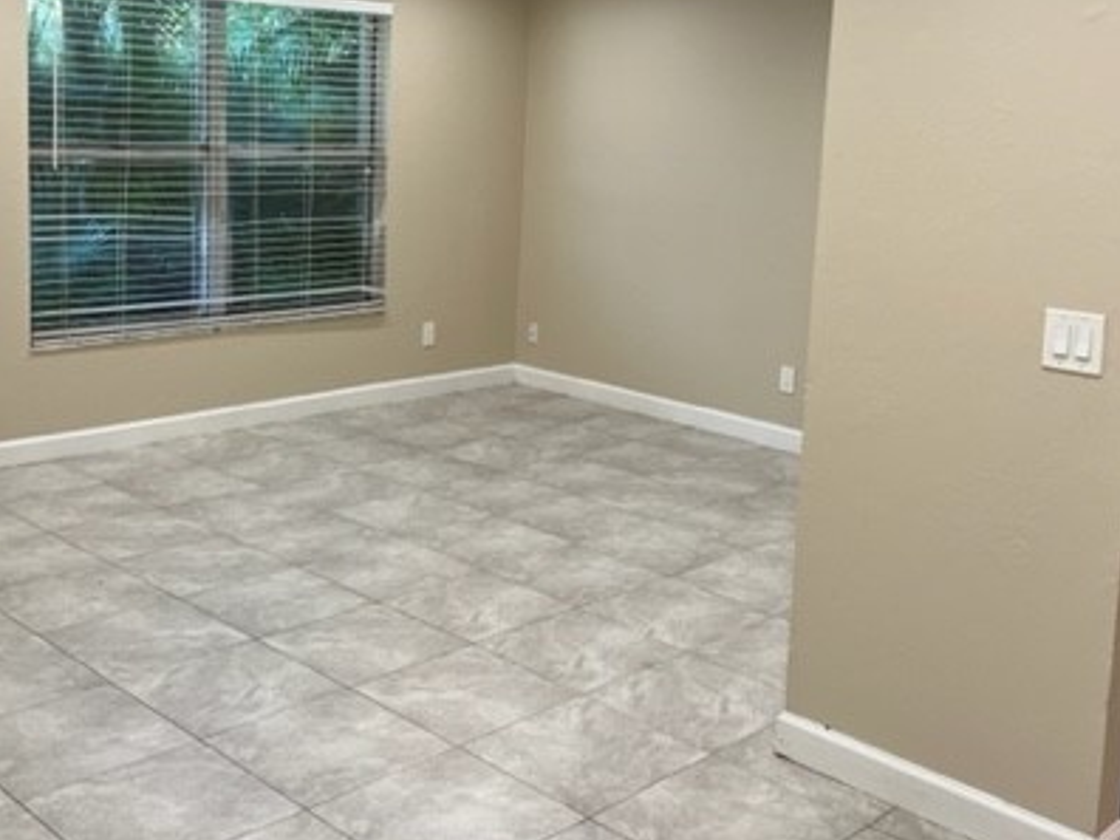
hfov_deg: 44.8
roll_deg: -2.3
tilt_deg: -7.5
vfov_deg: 34.0
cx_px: 583
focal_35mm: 42
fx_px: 1359
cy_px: 280
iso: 125
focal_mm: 5.7
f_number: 1.5
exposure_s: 1/120
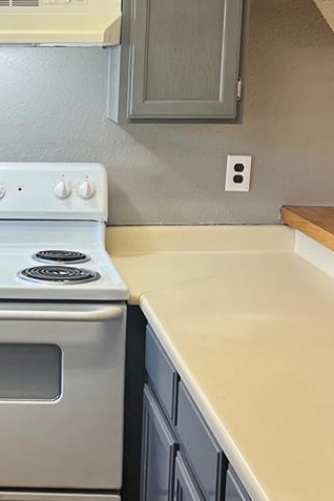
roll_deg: +0.5
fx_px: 946
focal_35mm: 68
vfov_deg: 29.6
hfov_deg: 19.1
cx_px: -50
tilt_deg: -9.5
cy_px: 215
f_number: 1.6
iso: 100
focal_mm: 5.1
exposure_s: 1/120
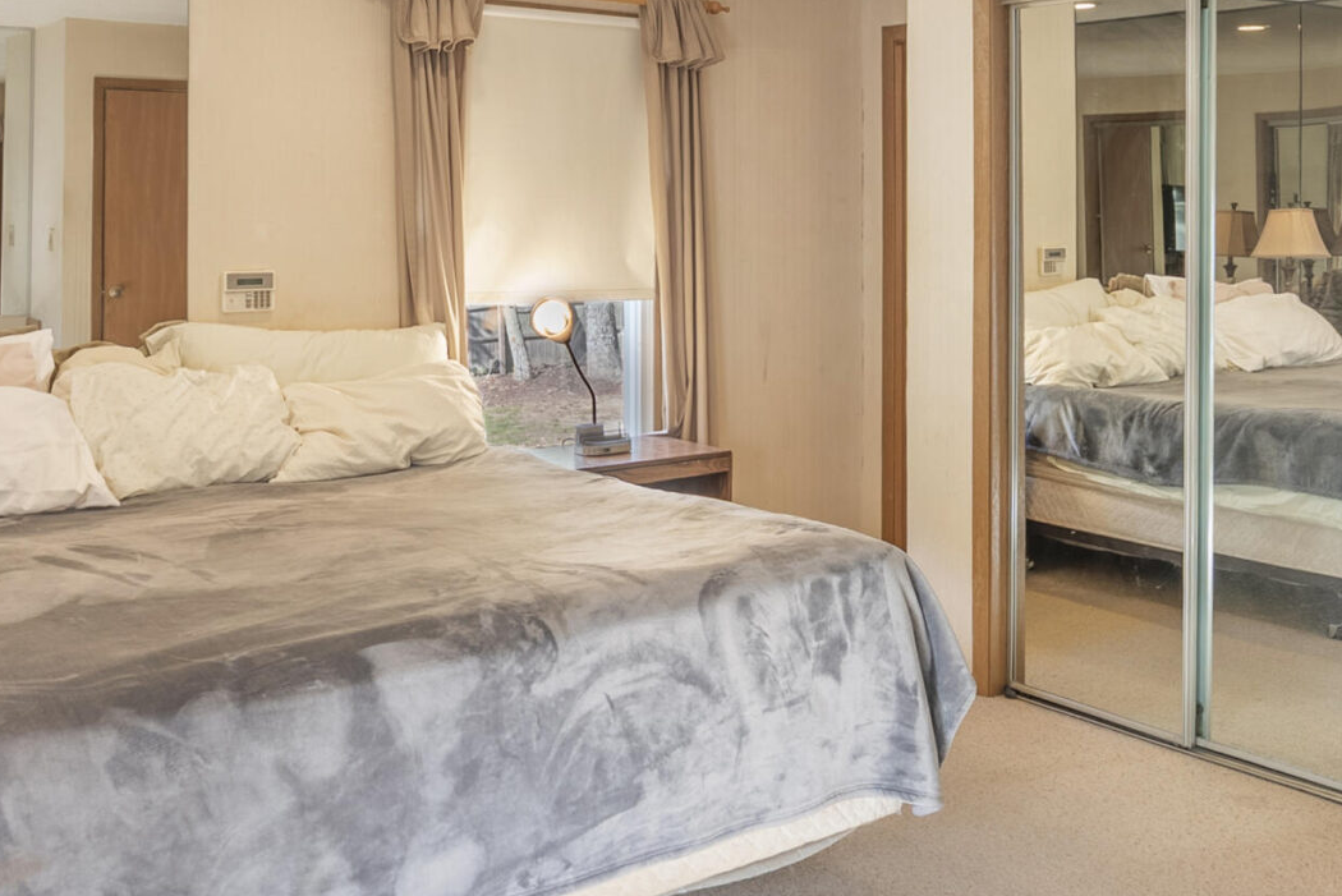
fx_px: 1454
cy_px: 240
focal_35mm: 39
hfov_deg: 49.5
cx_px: 648
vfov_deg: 33.6
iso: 100
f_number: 9
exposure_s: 3.2
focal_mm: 16
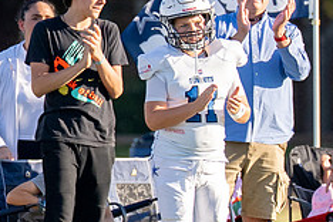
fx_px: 12089
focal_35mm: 1307
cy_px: 152
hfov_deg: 1.6
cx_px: -6
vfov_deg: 1.1
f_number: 2.8
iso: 320
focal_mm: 200
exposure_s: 1/3200
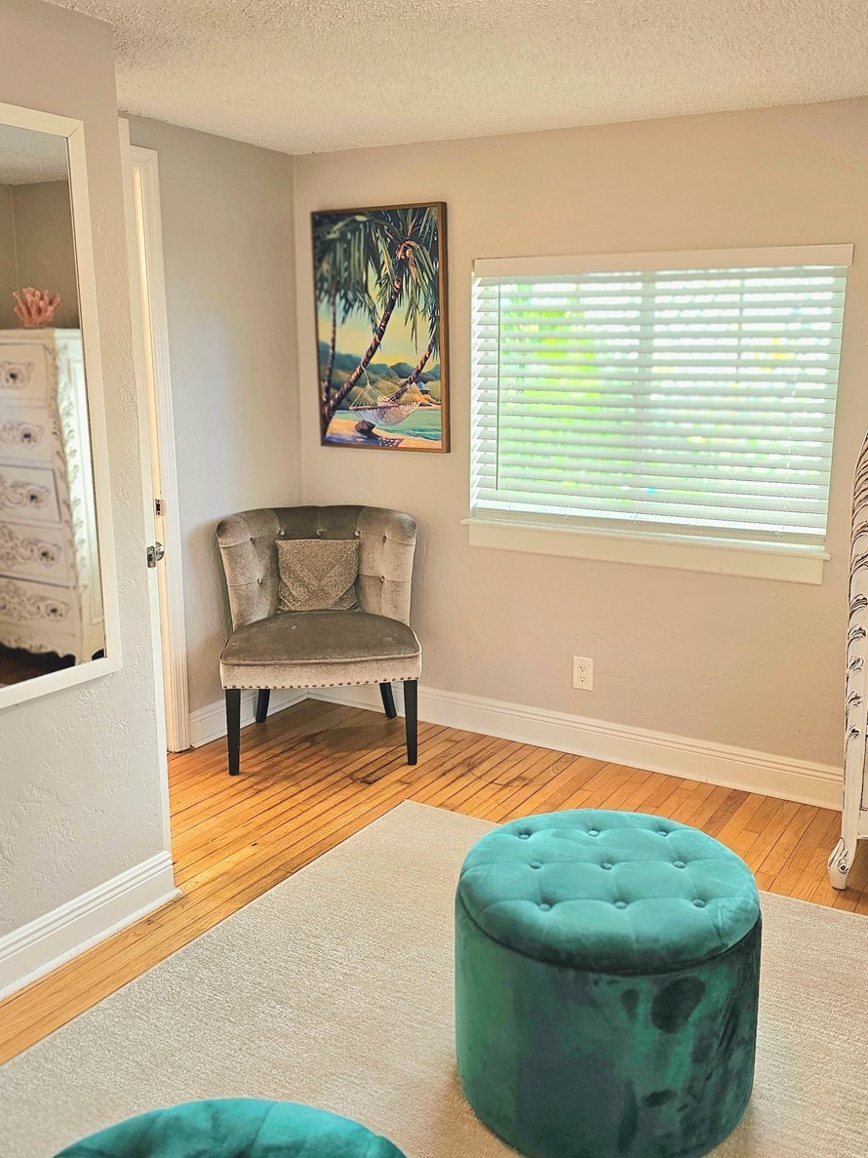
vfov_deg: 58.4
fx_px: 1037
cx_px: 510
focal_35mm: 31
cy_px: 575
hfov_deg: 45.2
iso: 160
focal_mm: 6.3
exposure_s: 1/120
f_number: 1.7
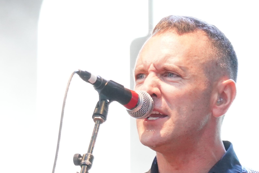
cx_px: -45
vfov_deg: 3.5
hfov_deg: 5.2
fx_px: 2834
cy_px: 255
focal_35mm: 394
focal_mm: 105
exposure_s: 1/125
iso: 4000
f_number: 4
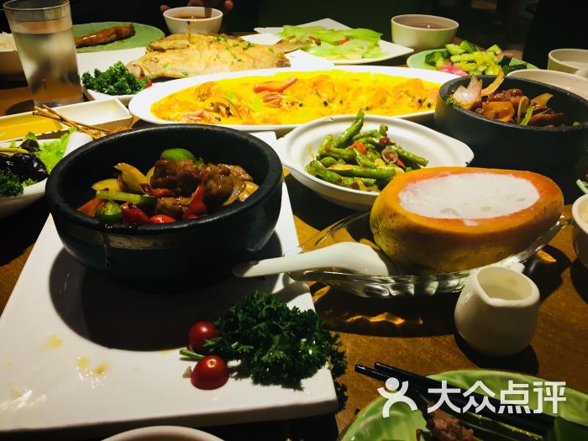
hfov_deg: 61.7
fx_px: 493
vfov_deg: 48.2
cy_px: 220
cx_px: 294
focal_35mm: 29
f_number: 2.2
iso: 80
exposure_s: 1/33
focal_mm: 4.15
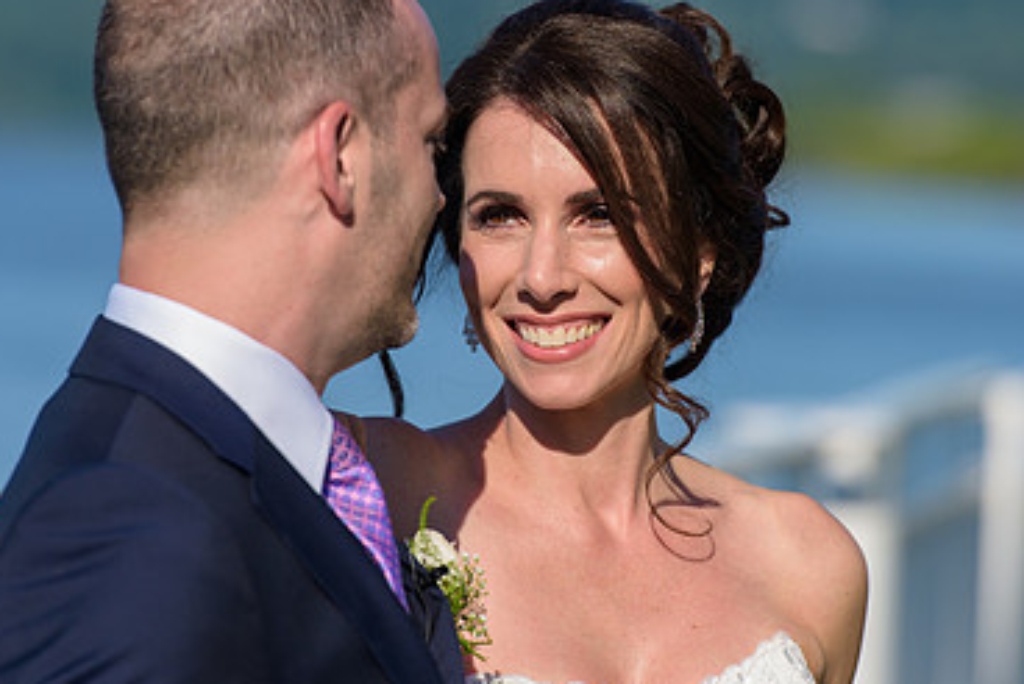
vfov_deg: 4.4
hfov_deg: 6.5
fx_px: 8967
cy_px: 285
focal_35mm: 315
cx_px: 587
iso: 200
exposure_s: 1/2500
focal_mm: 200
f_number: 4
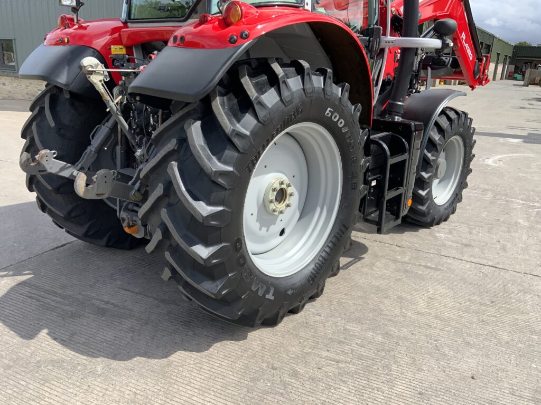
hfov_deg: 61.7
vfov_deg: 48.2
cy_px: 202
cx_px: 270
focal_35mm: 29
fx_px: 453
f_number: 1.8
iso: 16
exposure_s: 1/1311
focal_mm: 3
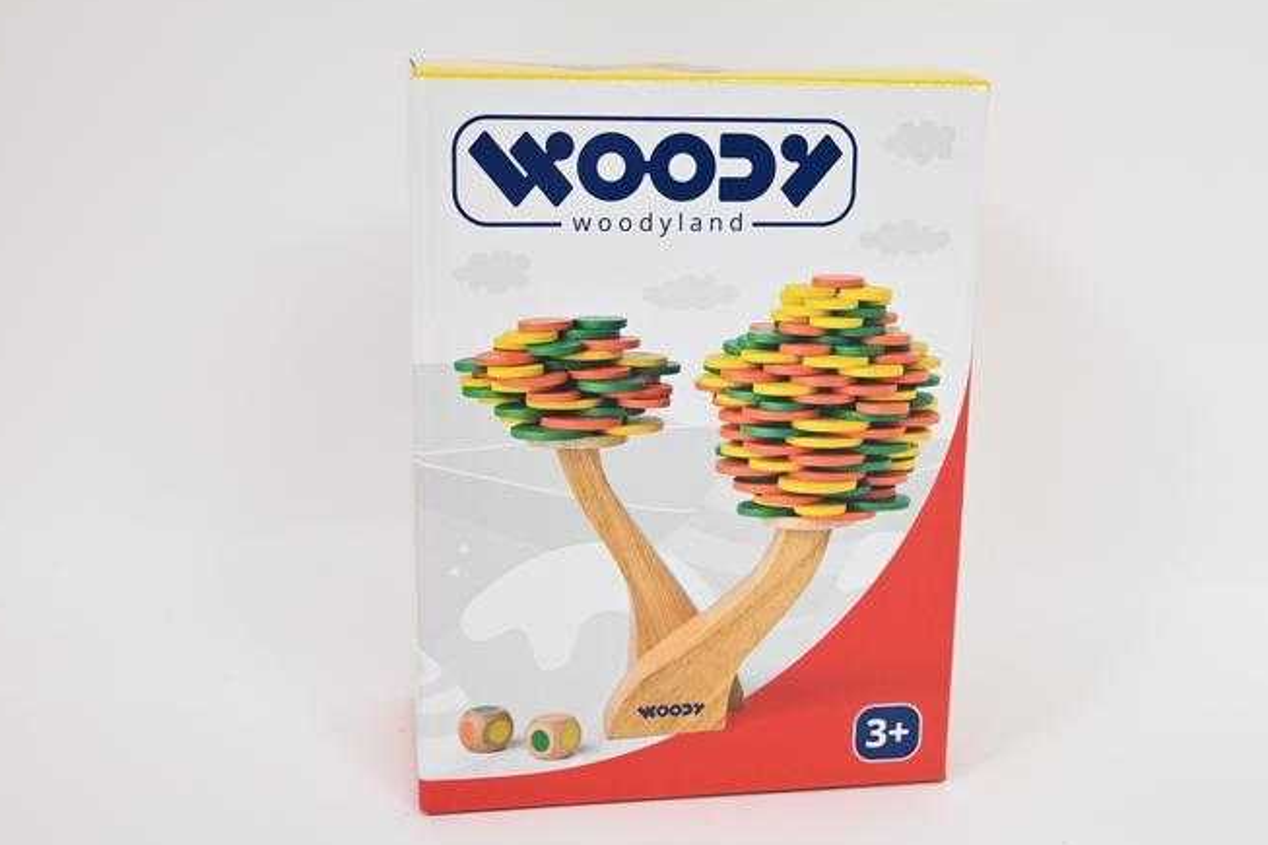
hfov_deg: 44.6
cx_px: 674
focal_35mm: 44
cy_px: 390
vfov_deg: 30.6
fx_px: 1543
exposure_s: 1/200
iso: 400
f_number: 4.5
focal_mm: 26.5
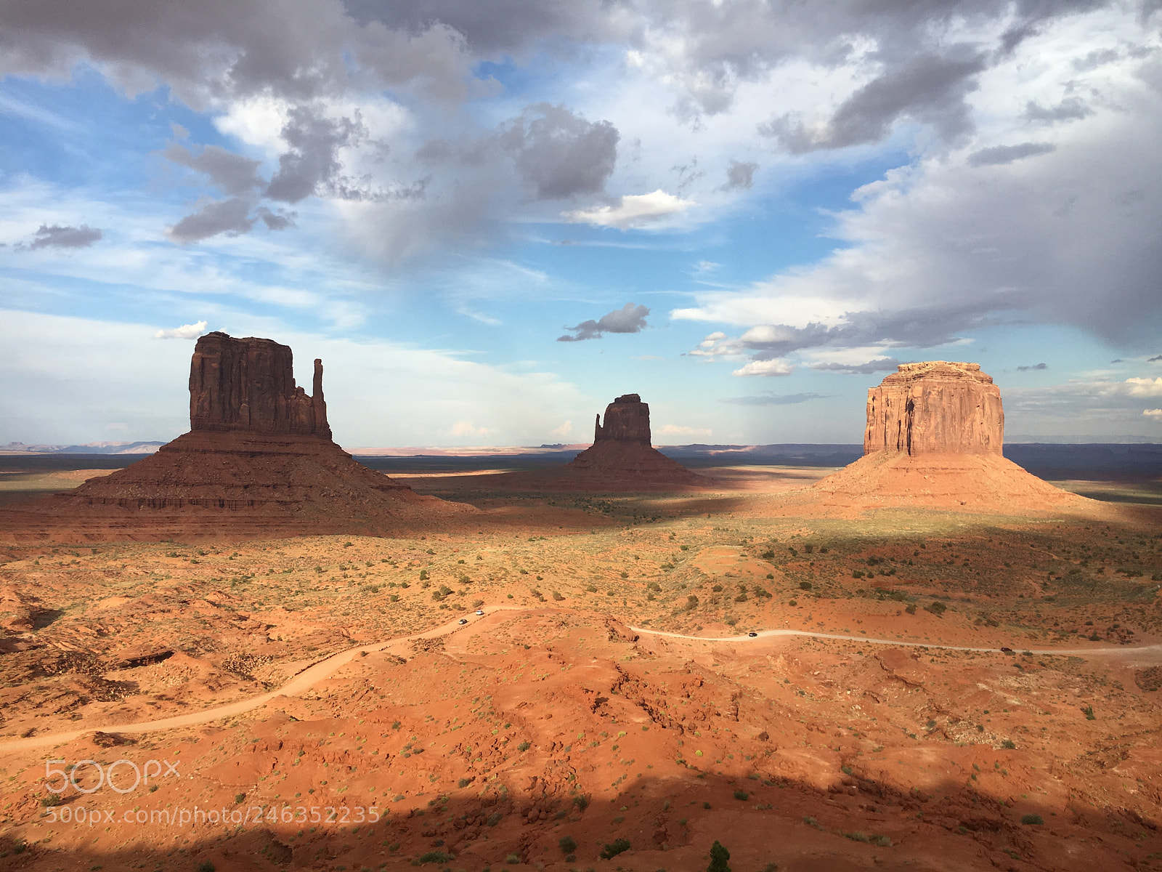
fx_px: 973
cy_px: 436
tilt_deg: -0.5
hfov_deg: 61.7
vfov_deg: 48.2
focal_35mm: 29
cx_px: 581
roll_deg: -2.0
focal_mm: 4.15
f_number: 2.2
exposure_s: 1/1326
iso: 25
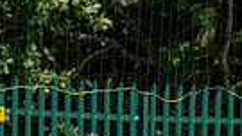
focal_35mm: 2018
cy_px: 306
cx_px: 70
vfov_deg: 0.6
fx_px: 12952
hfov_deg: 1.1
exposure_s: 1/3200
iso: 160
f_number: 2.8
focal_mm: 300
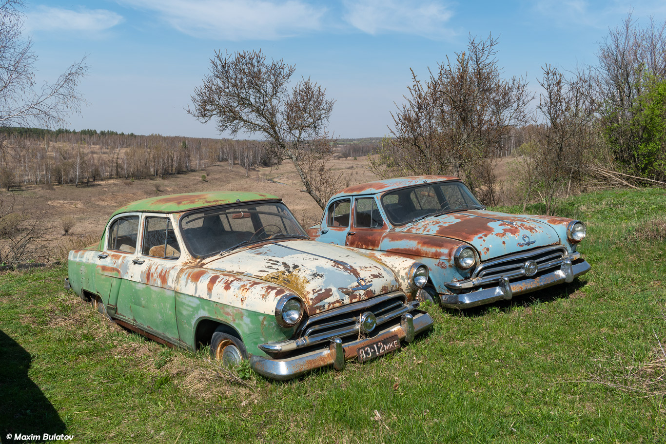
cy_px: 222
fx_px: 555
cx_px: 333
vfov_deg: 43.6
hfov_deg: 61.9
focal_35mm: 30
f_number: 10
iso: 100
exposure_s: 1/400
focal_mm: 20
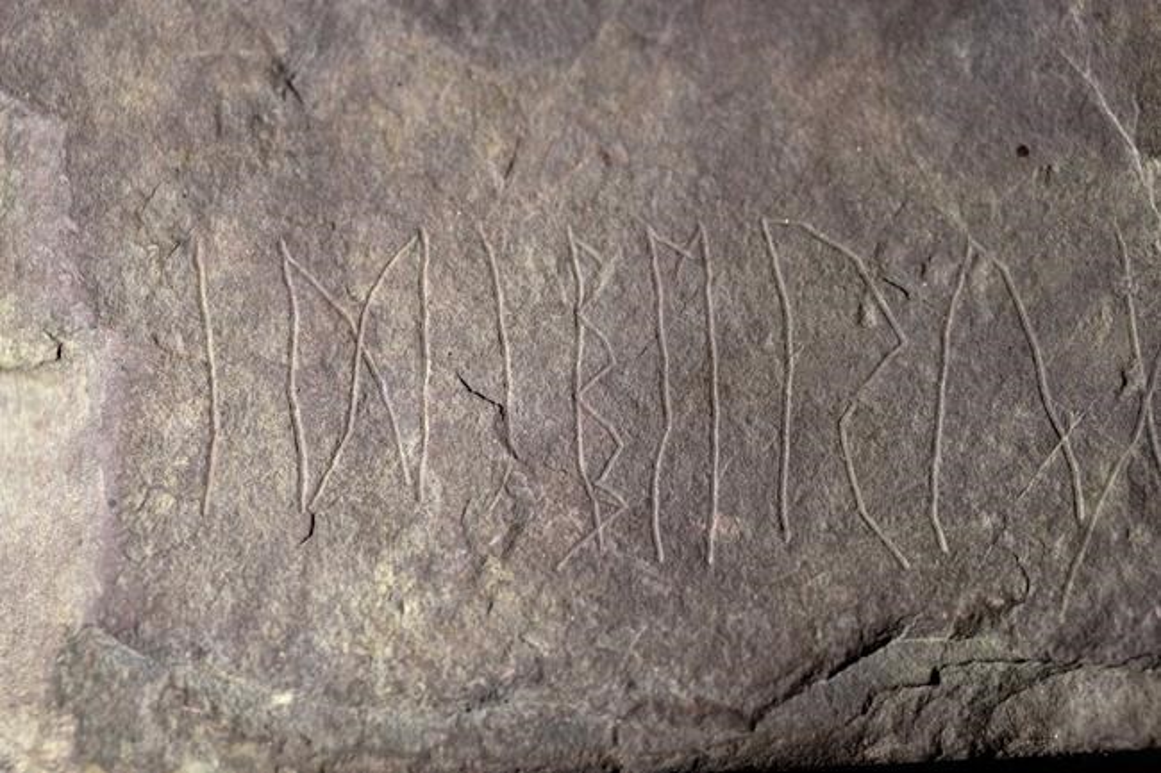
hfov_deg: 10.3
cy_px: 386
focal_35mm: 200
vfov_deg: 6.9
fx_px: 6448
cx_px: 580
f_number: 2.8
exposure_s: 1/1250
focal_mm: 200
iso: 1250
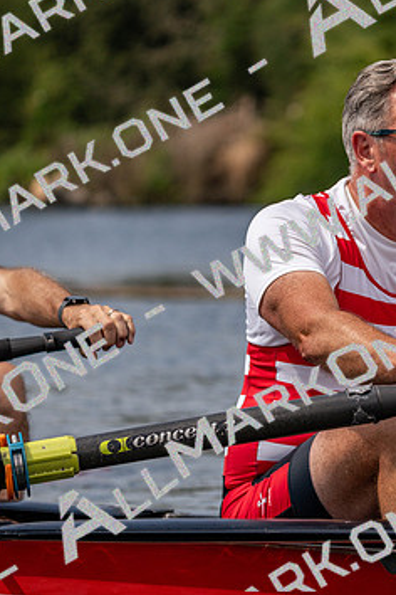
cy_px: 303
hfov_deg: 4.2
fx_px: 5412
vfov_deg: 6.3
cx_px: 399
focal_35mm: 328
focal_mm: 200
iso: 200
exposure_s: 1/1600
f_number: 5.6
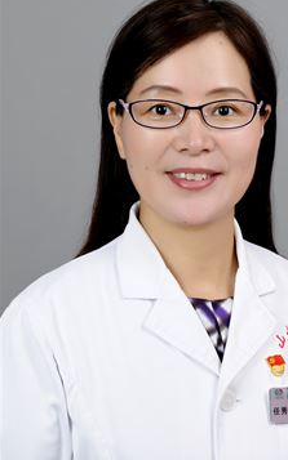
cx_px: 192
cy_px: 225
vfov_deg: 18.0
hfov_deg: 11.3
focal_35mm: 116
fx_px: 1457
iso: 200
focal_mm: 60
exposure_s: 1/80
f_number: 8
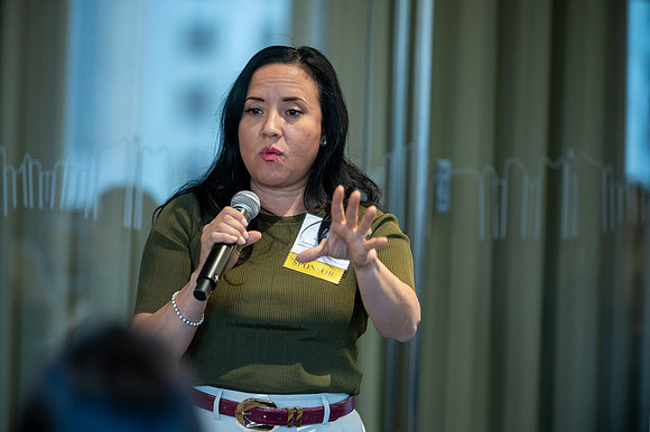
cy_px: 216
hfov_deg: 11.4
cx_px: 325
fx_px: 3248
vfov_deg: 7.6
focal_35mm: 180
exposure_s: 1/100
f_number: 2.8
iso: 1600
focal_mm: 180
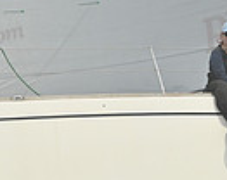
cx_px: 114
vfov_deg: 5.3
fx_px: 1956
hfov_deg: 6.6
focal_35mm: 292
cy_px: 122
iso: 320
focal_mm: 70
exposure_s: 1/1250
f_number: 9
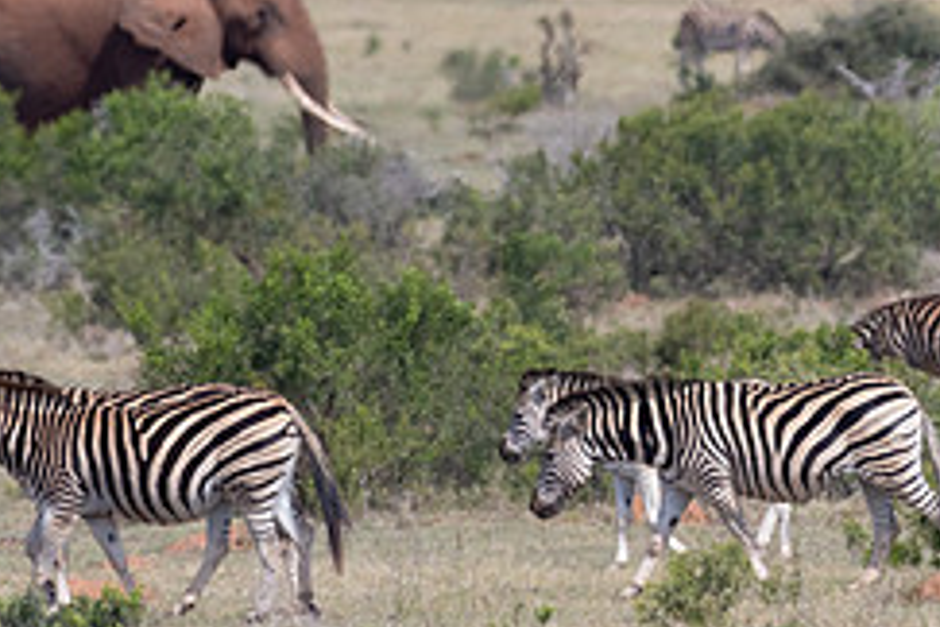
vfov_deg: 1.0
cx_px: 689
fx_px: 37336
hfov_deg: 1.4
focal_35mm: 1430
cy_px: -33
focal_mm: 600
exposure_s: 1/1600
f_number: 9
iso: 800
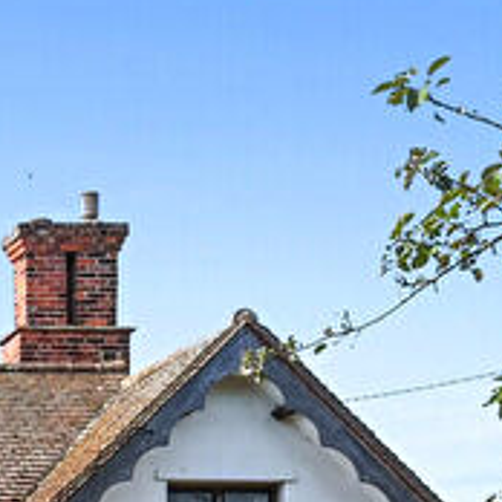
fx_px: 1345
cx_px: -338
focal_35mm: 82
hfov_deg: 17.9
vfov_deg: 19.6
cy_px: 632
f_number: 8
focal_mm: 24
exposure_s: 1/1000
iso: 500
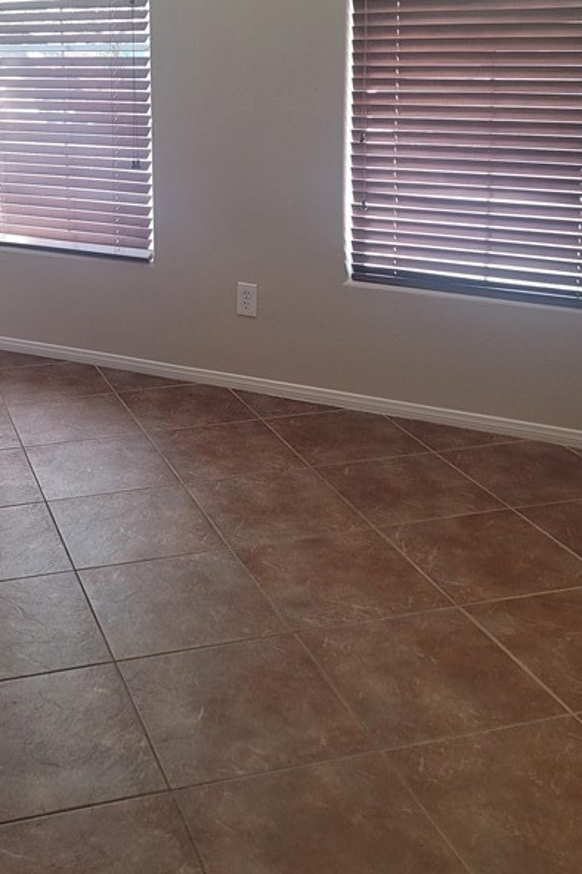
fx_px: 1092
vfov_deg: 42.2
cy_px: 214
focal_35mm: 45
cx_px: 96
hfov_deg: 29.0
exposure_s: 1/120
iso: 250
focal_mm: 7
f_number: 1.8
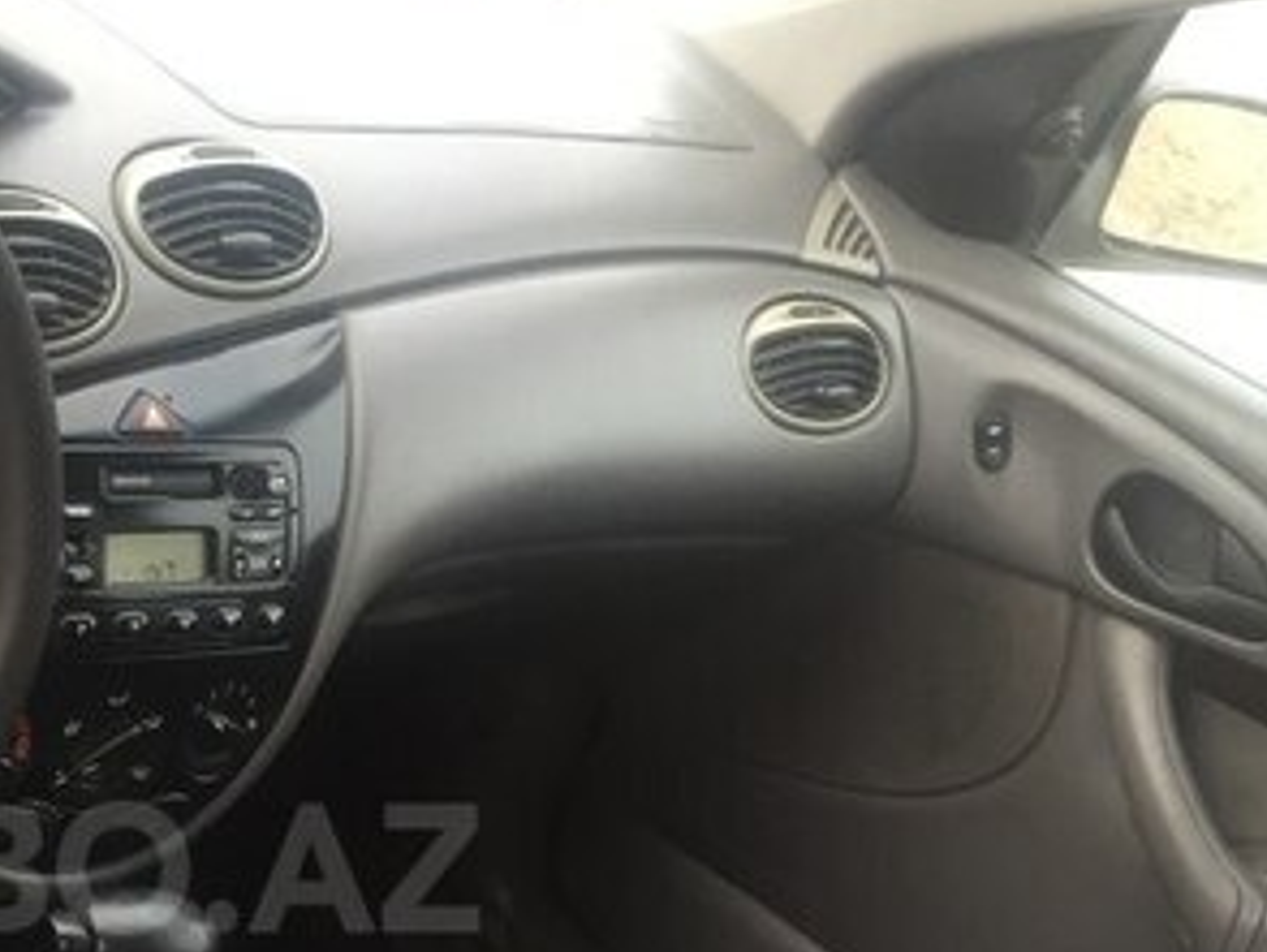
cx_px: 39
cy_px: 868
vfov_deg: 22.1
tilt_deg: -34.1
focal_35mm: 65
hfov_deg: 28.2
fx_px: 2381
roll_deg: -18.7
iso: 64
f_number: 2.2
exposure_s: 1/30
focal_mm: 4.15
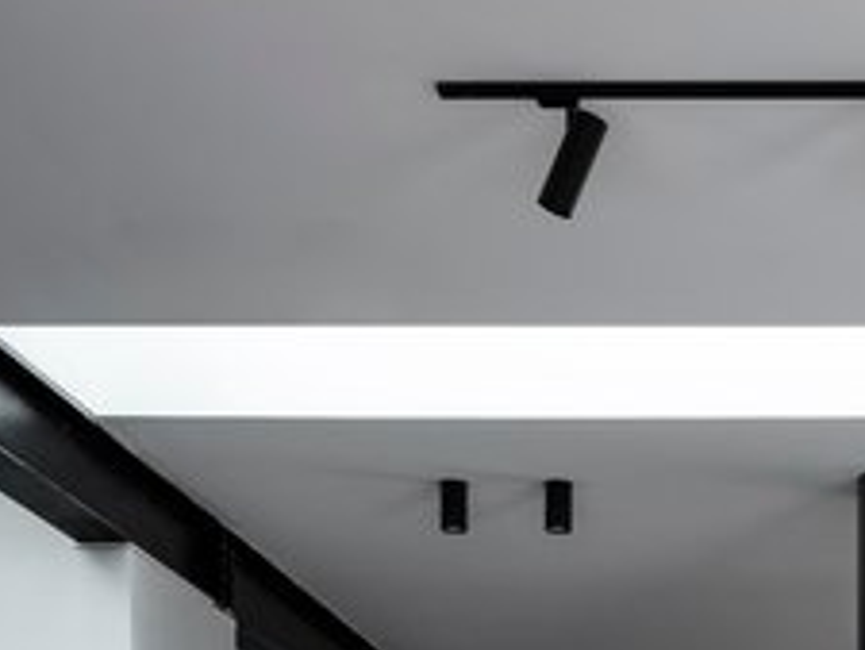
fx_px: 2225
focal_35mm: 89
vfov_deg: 14.9
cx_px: 1003
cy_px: 1104
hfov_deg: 20.7
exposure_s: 1.7
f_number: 18
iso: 100
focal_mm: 32
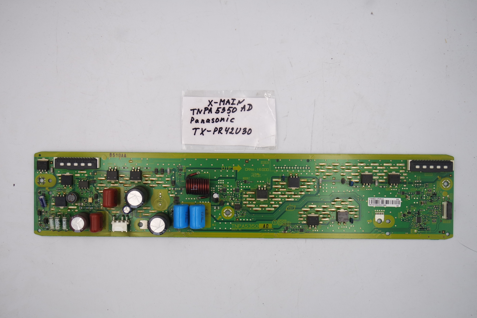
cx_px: 238
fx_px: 570
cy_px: 159
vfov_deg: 31.2
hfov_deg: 45.4
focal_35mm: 43
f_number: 5.6
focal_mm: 16
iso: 160
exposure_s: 1/125
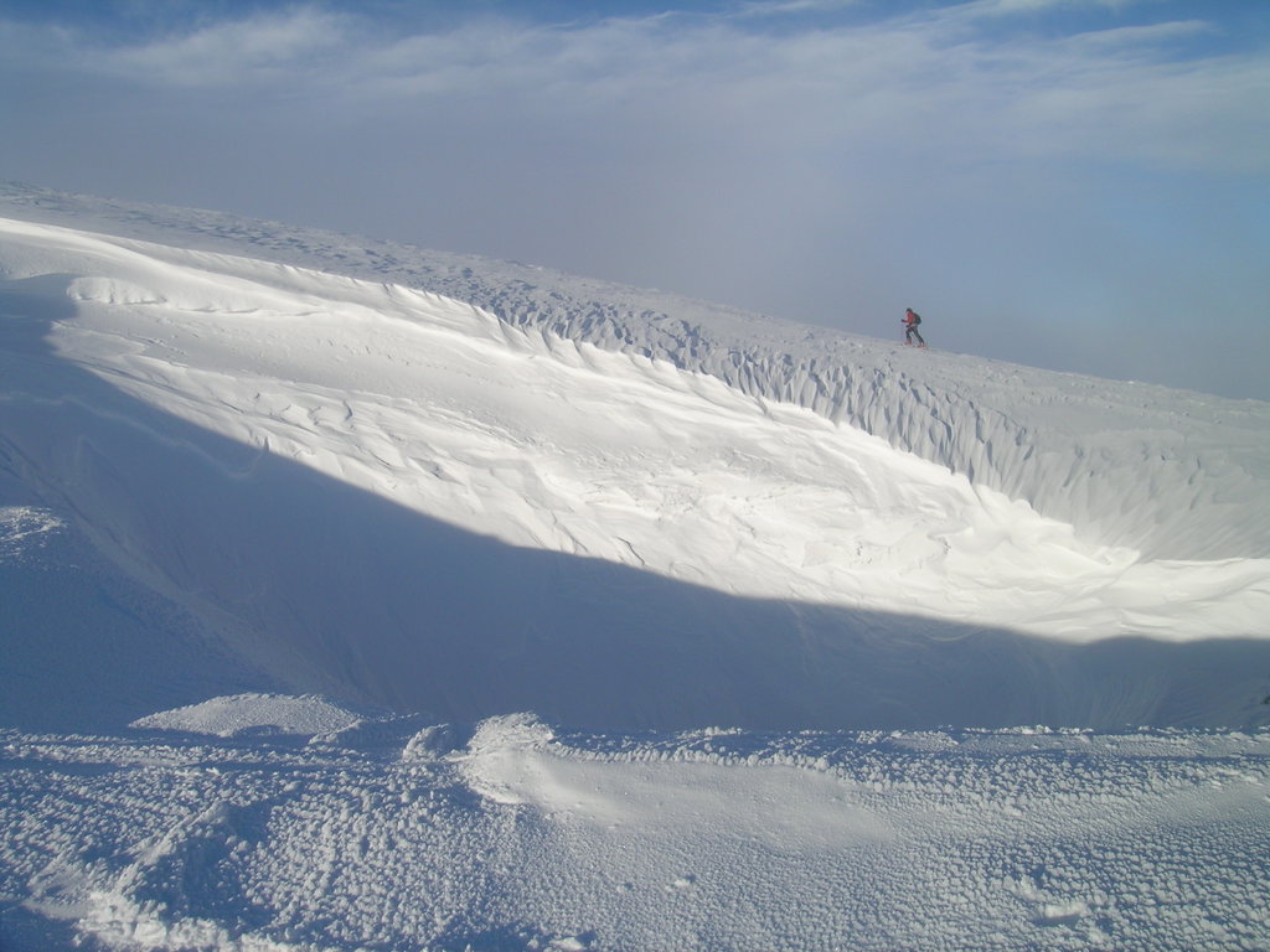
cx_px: 635
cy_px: 476
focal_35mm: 28
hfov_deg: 63.4
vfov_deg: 49.7
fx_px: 1027
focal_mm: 5.8
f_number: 7.9
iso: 50
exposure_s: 1/329
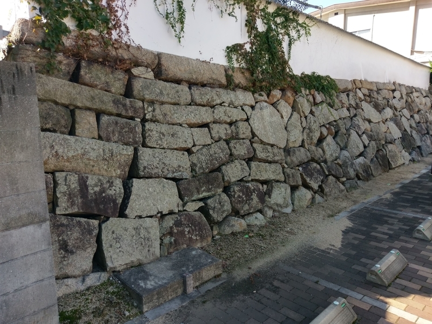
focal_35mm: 26
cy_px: 162
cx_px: 216
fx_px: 324
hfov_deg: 67.3
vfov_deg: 53.1
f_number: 1.8
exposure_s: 1/382
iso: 100
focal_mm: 4.58
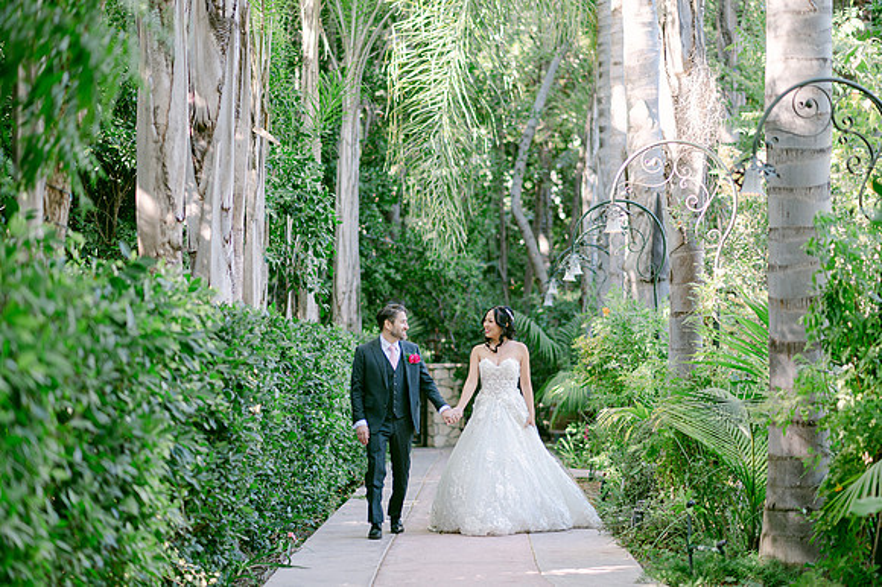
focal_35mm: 85
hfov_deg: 23.9
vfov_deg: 16.1
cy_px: 294
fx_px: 2081
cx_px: 441
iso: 140
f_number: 2
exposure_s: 1/125
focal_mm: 85
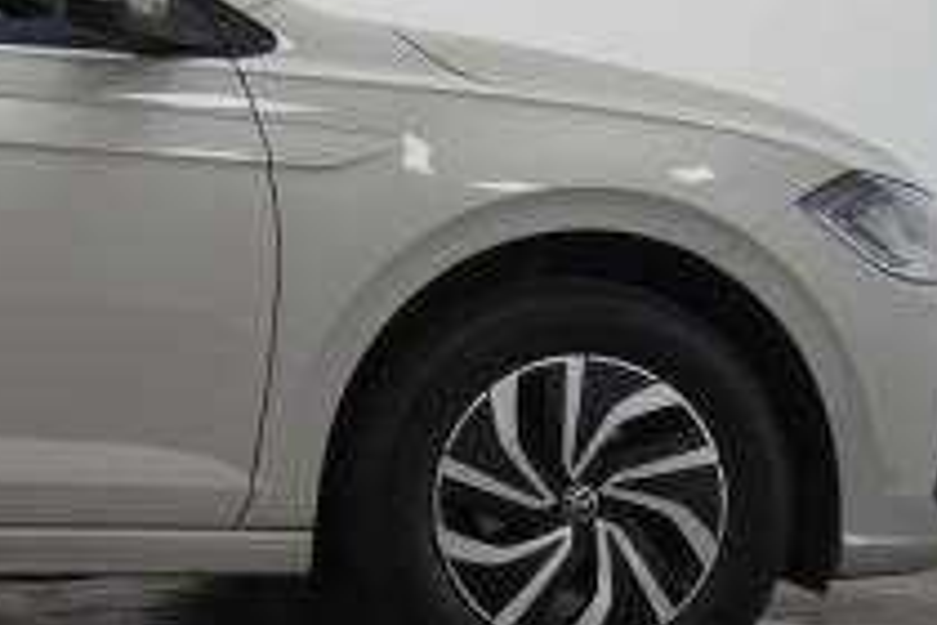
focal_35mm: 128
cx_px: -357
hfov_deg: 15.1
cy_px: 161
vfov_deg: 10.7
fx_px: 3331
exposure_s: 1/200
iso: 1600
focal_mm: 28
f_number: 4.5
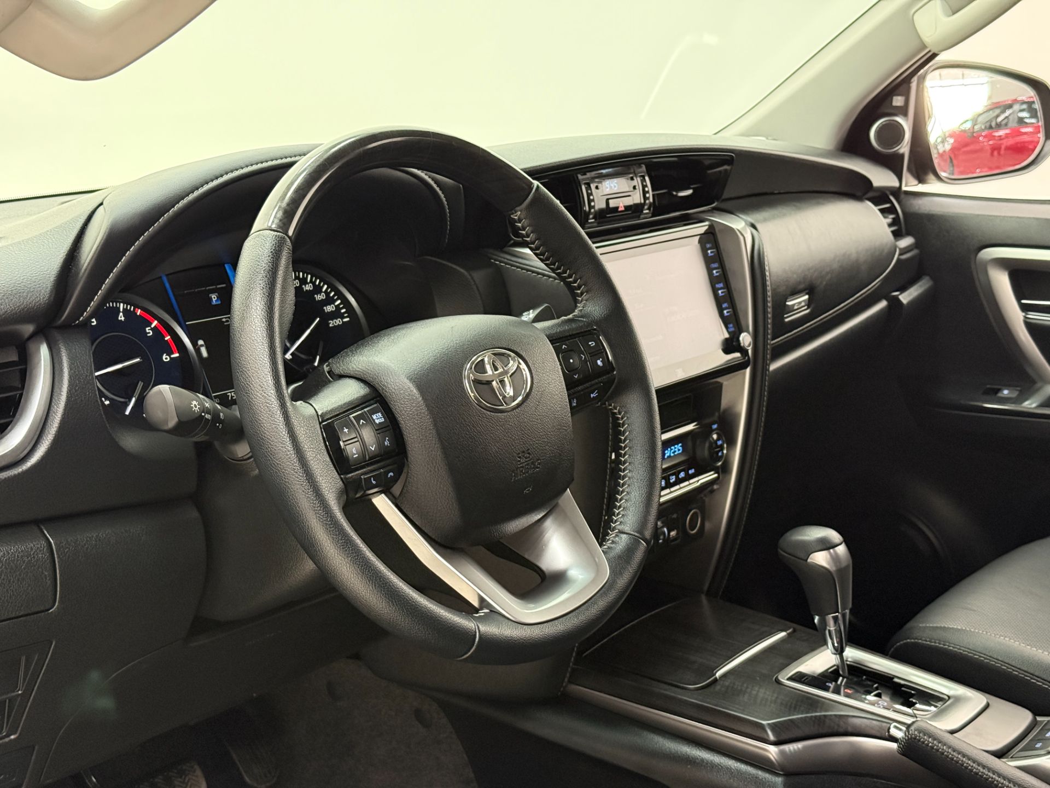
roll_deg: +0.3
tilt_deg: -12.7
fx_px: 1456
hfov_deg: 39.7
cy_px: 394
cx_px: 525
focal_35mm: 48
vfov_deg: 30.3
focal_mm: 6.76
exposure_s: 1/30
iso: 400
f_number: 1.78
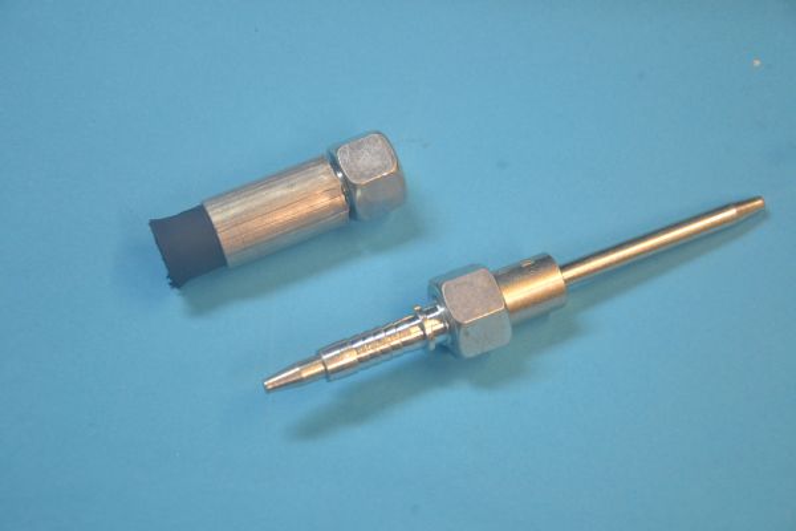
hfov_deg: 23.4
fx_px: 1924
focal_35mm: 87
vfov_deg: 15.7
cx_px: 398
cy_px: 266
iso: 1000
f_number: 5
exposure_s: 1/60
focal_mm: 58
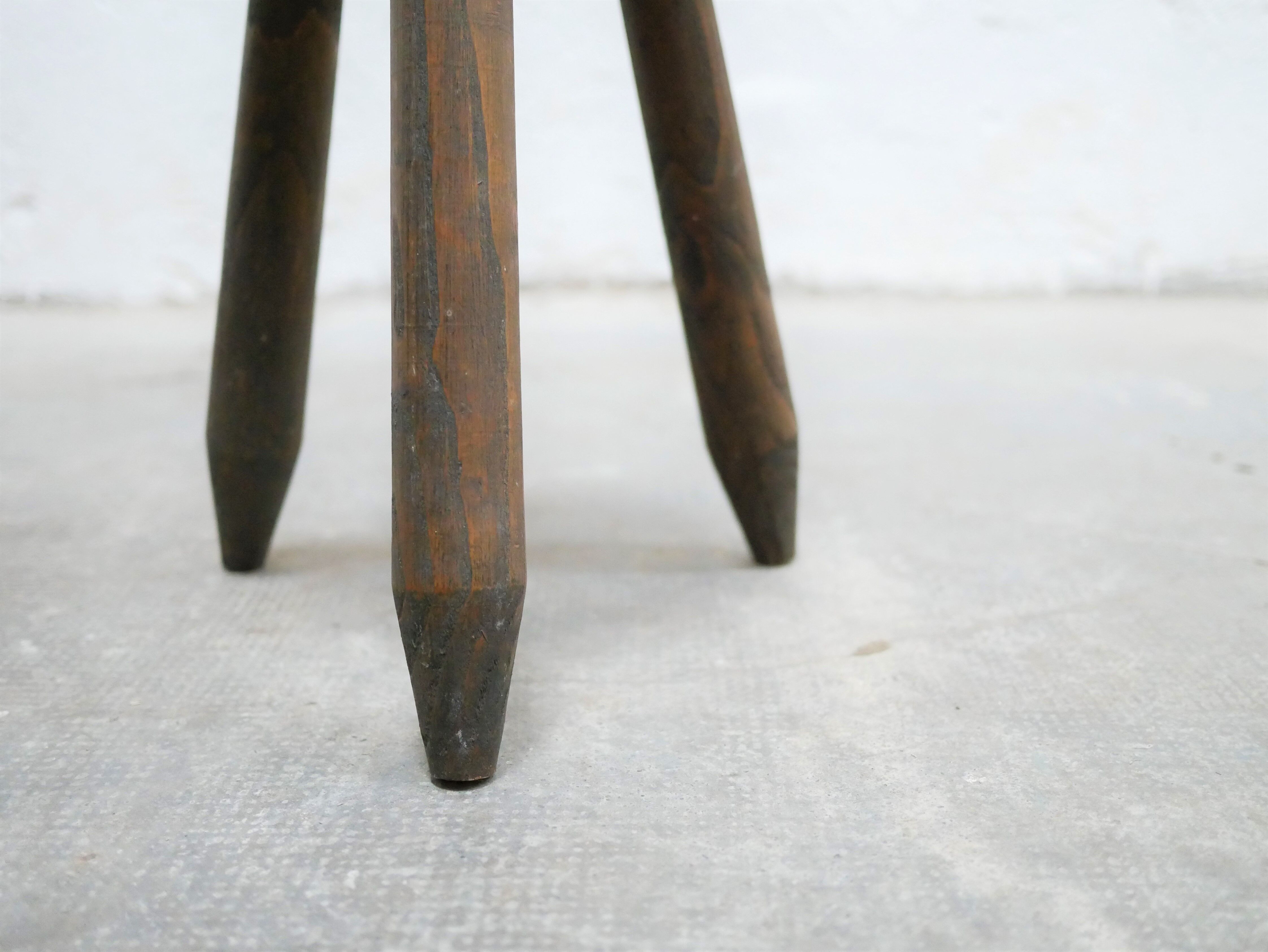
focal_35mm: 40
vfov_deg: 36.0
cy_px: 476
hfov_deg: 46.8
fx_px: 1466
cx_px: 634
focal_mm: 20
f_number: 1.7
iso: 3200
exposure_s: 1/50
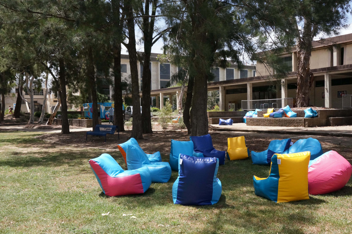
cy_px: 117
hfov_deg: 55.8
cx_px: 177
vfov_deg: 38.8
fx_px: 332
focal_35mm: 34
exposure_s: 1/1600
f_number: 10
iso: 1600
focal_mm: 22
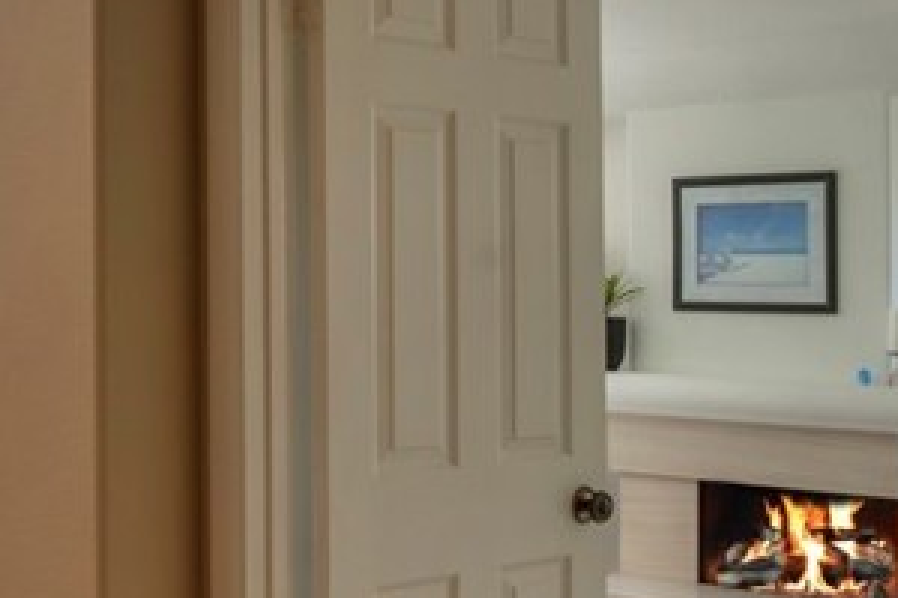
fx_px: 1447
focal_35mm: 58
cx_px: 144
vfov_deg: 23.4
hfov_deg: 33.2
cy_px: 315
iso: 160
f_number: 9
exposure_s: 1/125
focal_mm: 17
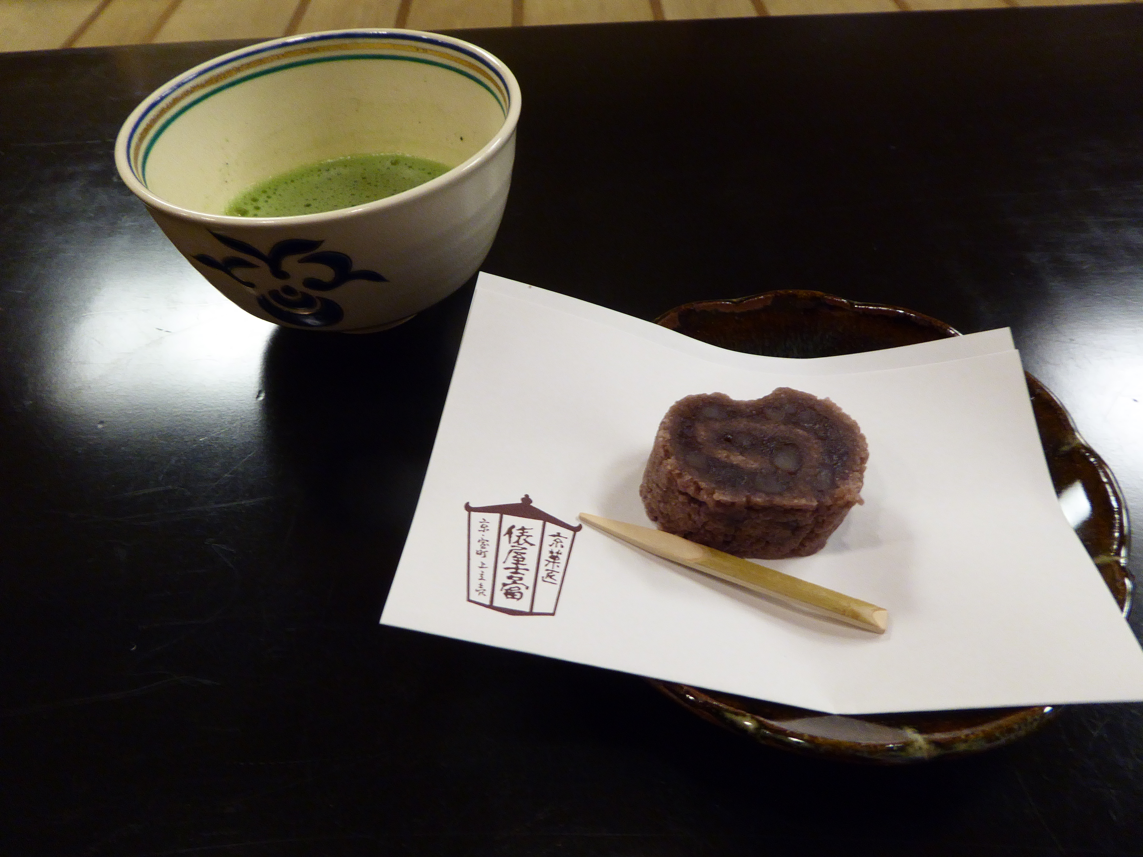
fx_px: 825
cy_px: 428
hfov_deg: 69.4
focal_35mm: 25
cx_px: 572
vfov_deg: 54.9
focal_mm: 4.3
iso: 400
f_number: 3.3
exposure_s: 1/13
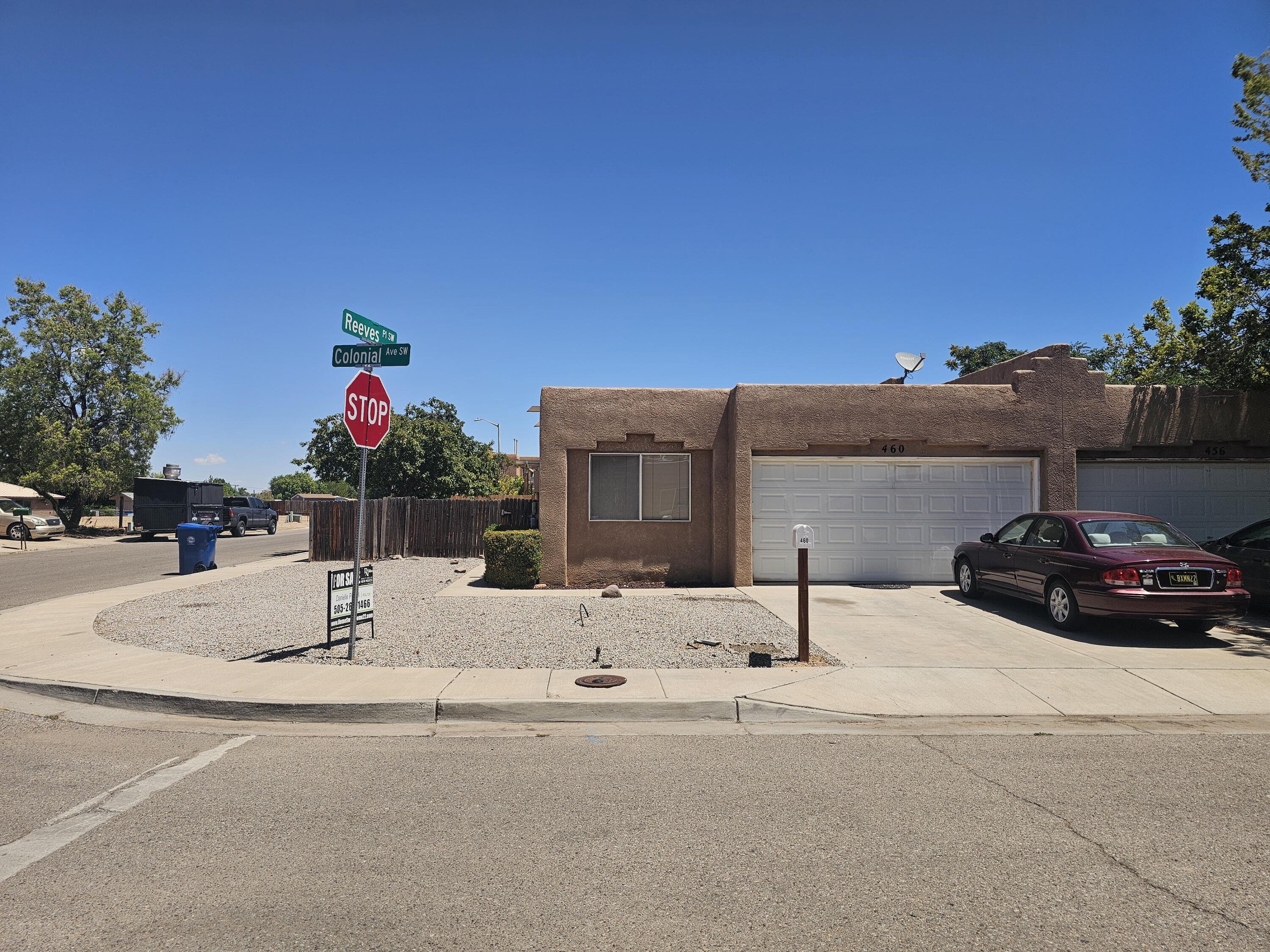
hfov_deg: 73.9
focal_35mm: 23
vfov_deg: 58.9
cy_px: 476
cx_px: 635
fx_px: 844
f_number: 1.7
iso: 10
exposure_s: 1/1173
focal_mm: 6.3
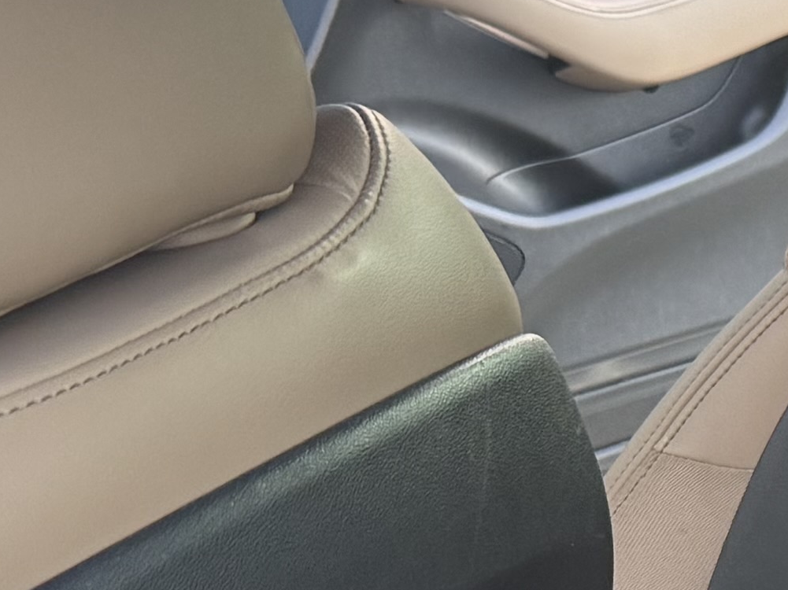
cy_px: 909
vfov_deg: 10.4
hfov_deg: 12.9
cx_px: 1482
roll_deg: +0.4
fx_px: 3118
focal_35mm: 137
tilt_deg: -26.7
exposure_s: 1/116
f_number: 1.78
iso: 200
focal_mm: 6.76
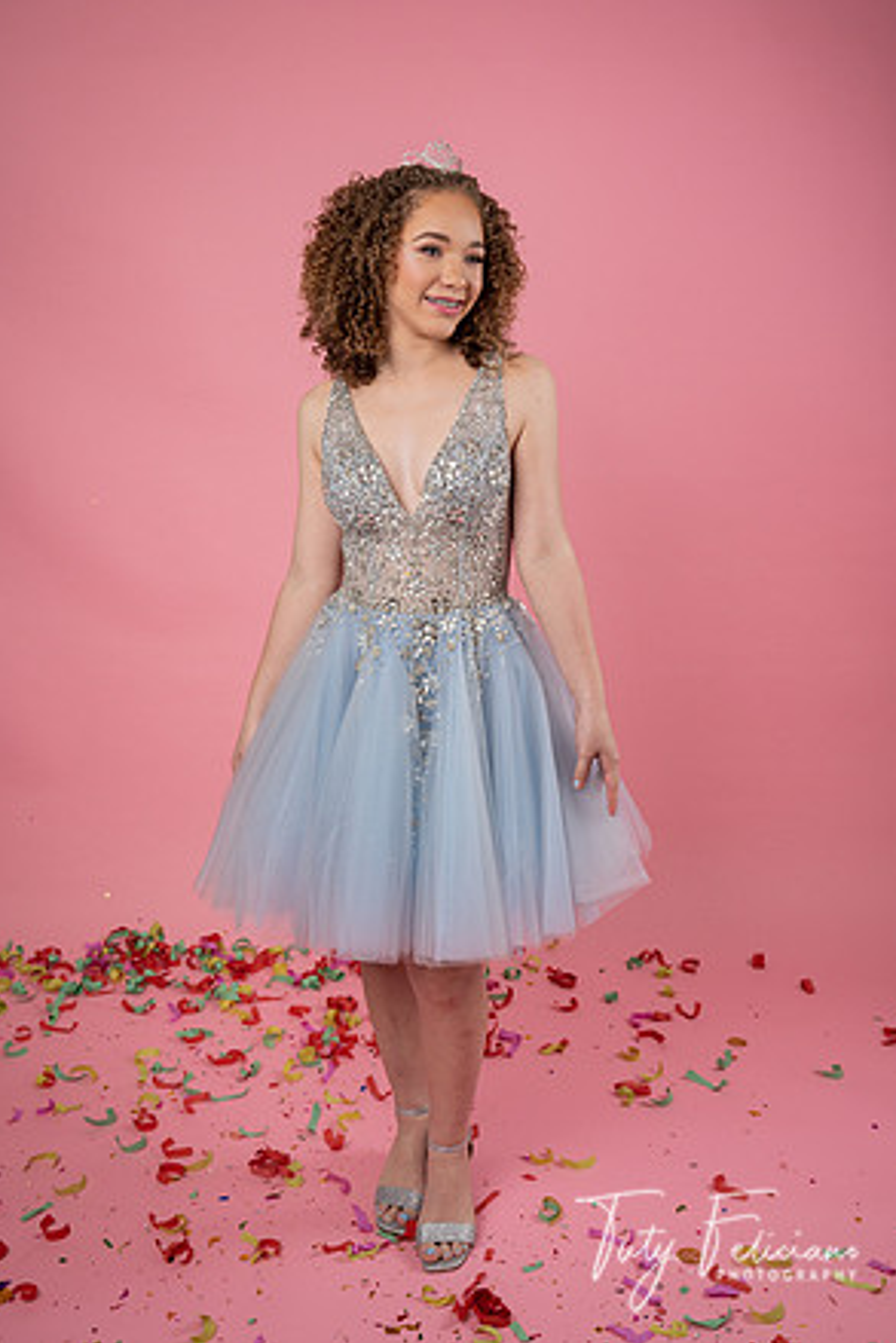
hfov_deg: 33.4
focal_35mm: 40
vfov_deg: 48.4
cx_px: 446
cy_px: 658
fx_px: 1492
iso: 200
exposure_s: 1/160
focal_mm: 39
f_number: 6.3
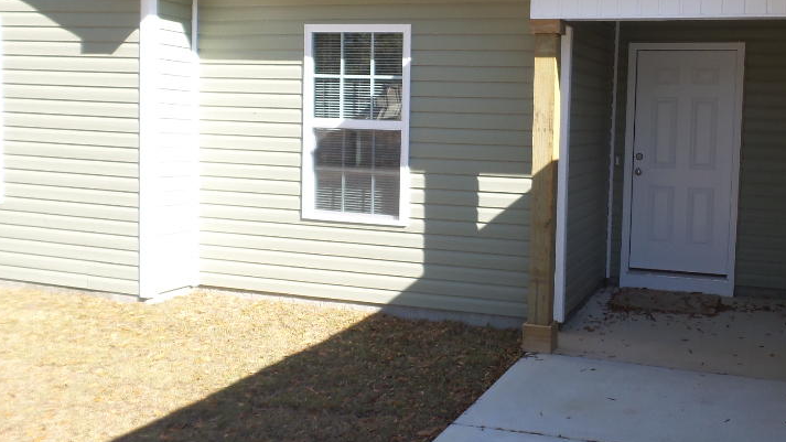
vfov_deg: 32.7
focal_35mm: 36
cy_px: 172
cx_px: 535
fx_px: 750
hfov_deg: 54.0
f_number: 3.5
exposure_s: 1/400
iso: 100
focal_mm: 4.1
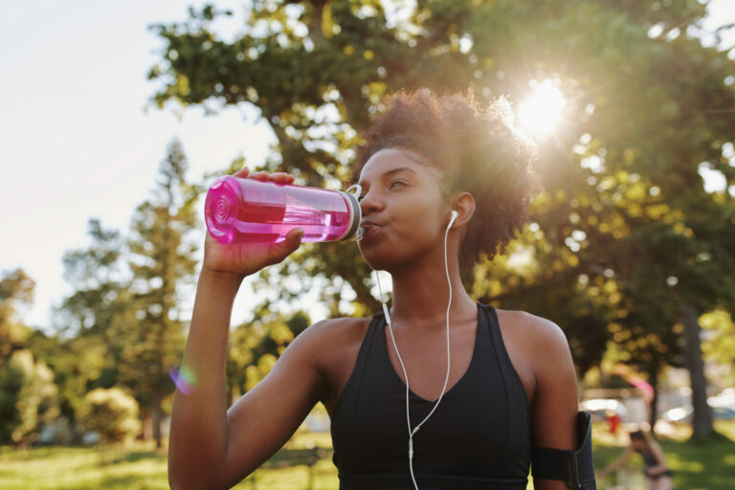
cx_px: 368
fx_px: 715
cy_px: 245
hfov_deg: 54.4
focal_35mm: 35
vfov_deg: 37.9
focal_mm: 35
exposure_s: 1/320
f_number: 2.8
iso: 100
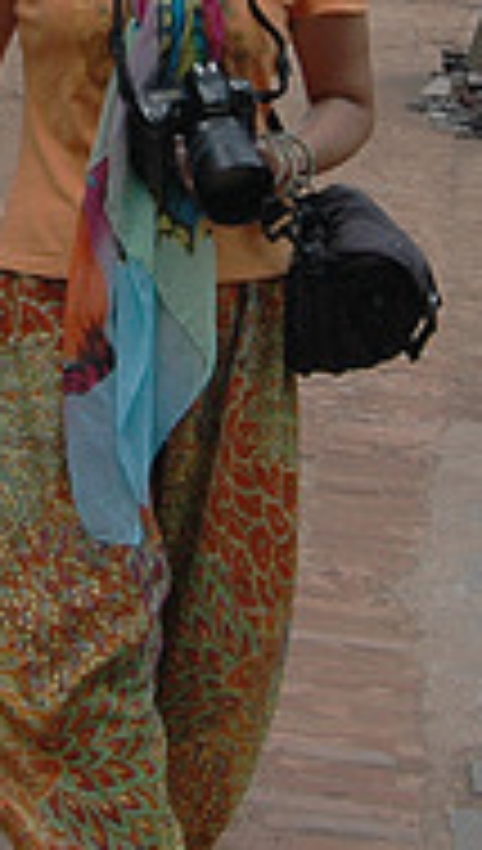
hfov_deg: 10.4
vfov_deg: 18.1
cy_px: 70
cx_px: 9
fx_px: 2623
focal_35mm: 116
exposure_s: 1/200
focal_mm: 20
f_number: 8
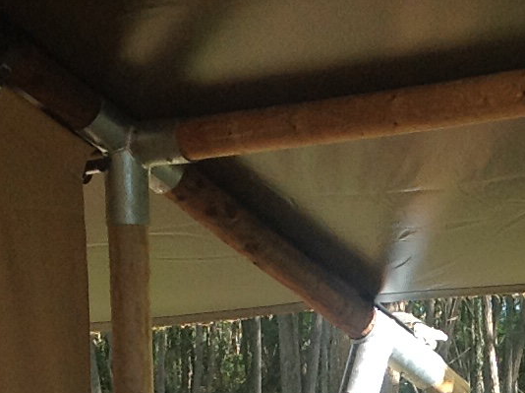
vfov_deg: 8.4
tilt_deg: -6.7
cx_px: 487
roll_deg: +0.9
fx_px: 2575
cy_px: 723
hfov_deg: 11.6
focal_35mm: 170
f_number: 2.4
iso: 50
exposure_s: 1/250
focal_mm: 4.28
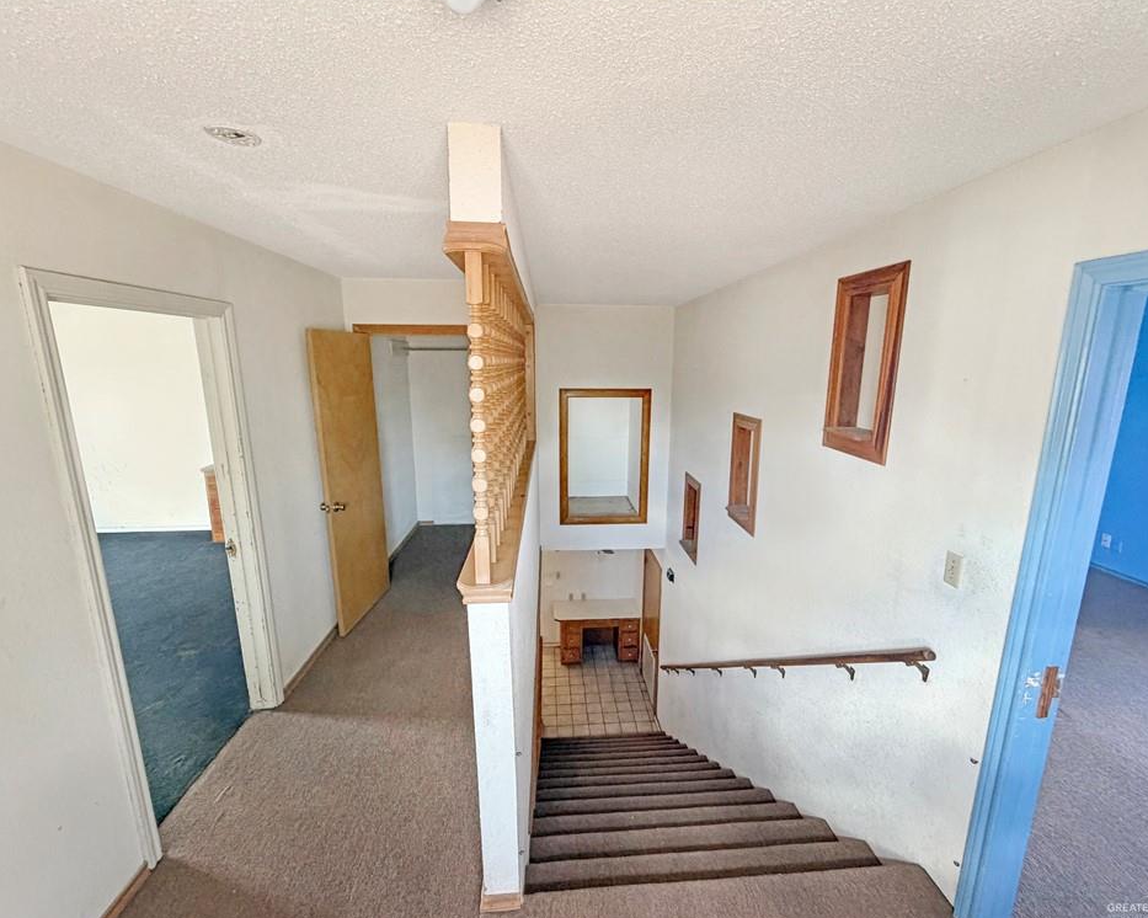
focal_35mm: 15
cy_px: 461
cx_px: 589
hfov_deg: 96.8
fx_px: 510
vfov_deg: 84.0
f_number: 2.2
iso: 400
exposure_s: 1/60
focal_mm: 2.22
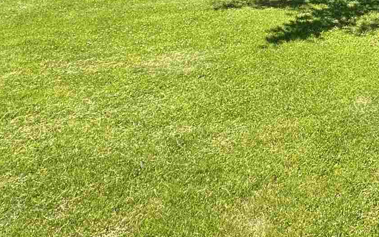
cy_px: -54
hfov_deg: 31.7
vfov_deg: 22.0
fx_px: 558
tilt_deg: -5.8
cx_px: 450
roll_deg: +0.0
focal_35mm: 54
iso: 40
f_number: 2.2
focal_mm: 2.22
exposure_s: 1/435
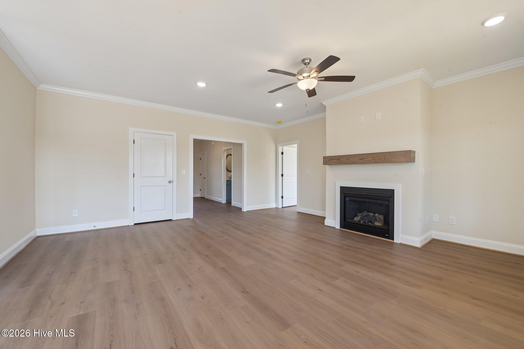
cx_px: 262
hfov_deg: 104.3
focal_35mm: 14
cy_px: 174
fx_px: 204
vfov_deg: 81.2
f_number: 9
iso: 200
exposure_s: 1/15
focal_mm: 14
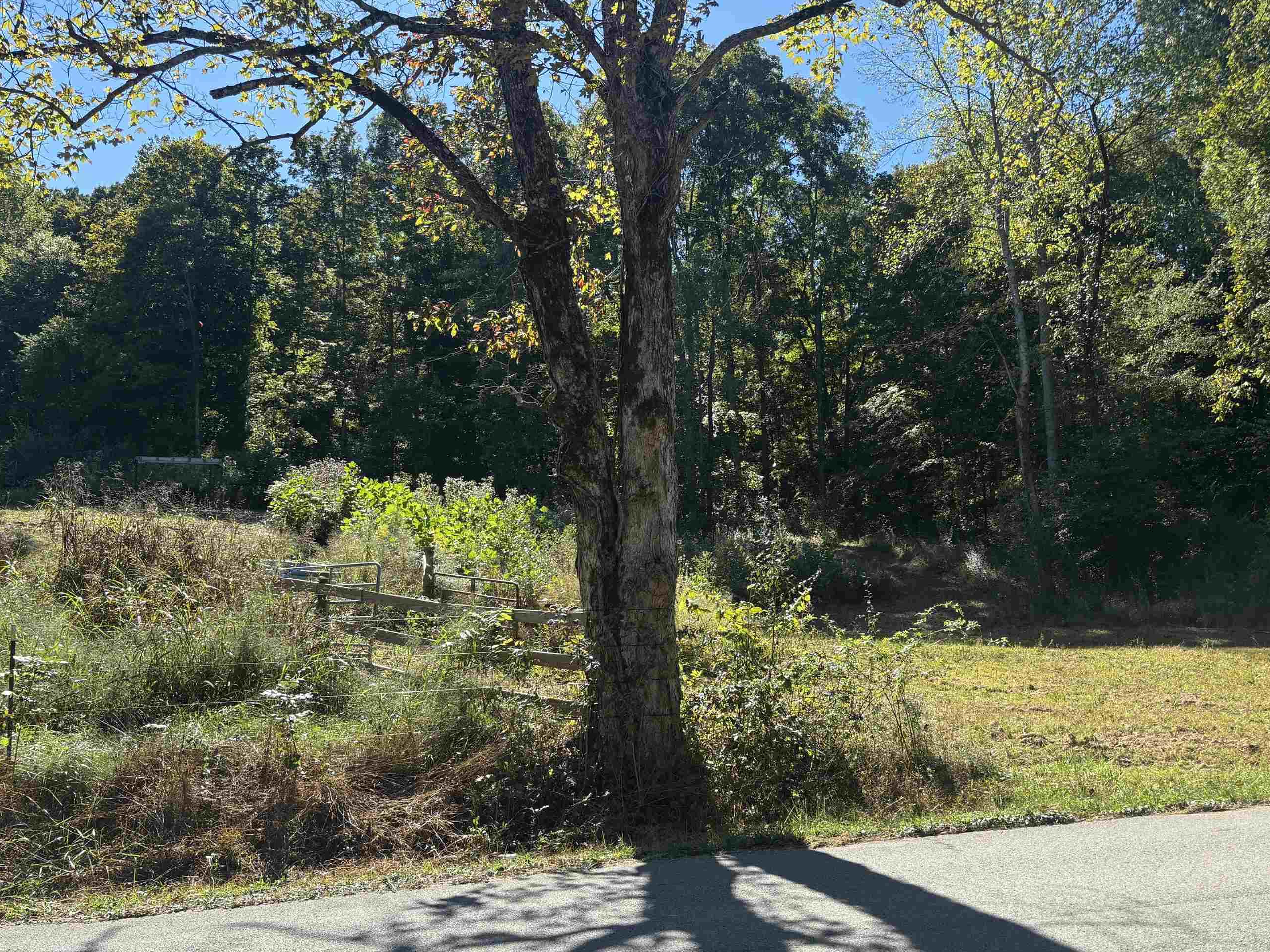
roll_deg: +2.0
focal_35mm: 31
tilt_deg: +8.3
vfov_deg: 45.4
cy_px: 488
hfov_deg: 58.1
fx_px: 1137
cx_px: 723
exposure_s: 1/978
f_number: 1.6
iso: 50
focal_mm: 5.96
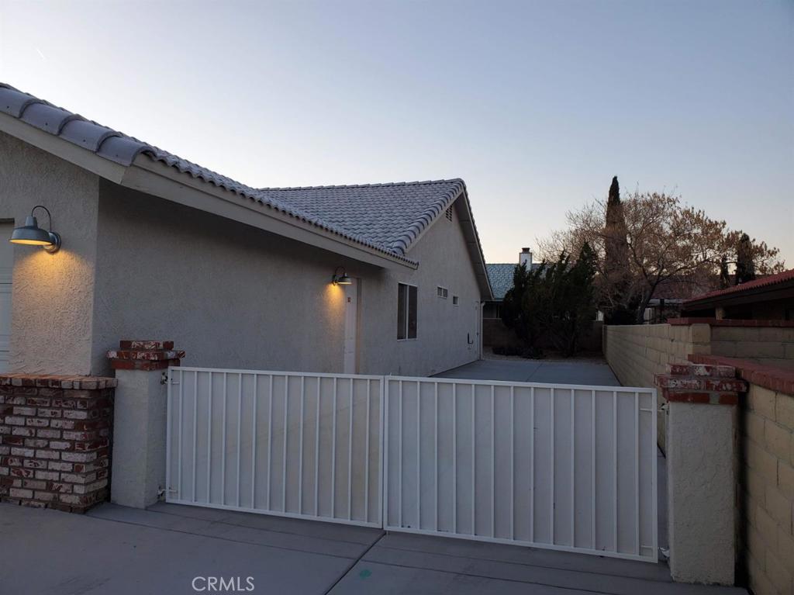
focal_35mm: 26
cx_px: 397
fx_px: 596
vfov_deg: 53.0
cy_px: 298
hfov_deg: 67.3
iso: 80
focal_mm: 4.3
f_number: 2.4
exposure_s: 1/120
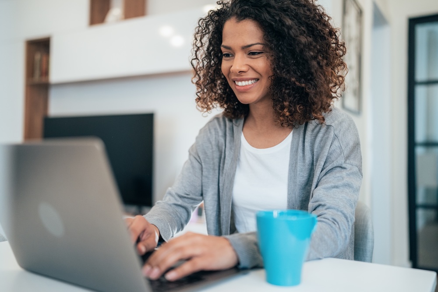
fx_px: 426
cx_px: 219
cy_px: 146
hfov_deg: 54.4
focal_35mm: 35
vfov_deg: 37.9
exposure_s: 1/1000
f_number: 1.4
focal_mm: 35
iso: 1600
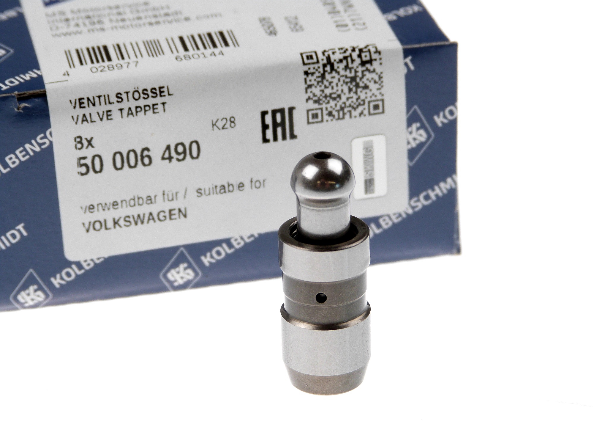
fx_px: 2299
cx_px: 297
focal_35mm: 134
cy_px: 223
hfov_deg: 14.7
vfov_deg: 11.1
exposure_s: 1/100
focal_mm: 24.2
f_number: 3.6
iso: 100
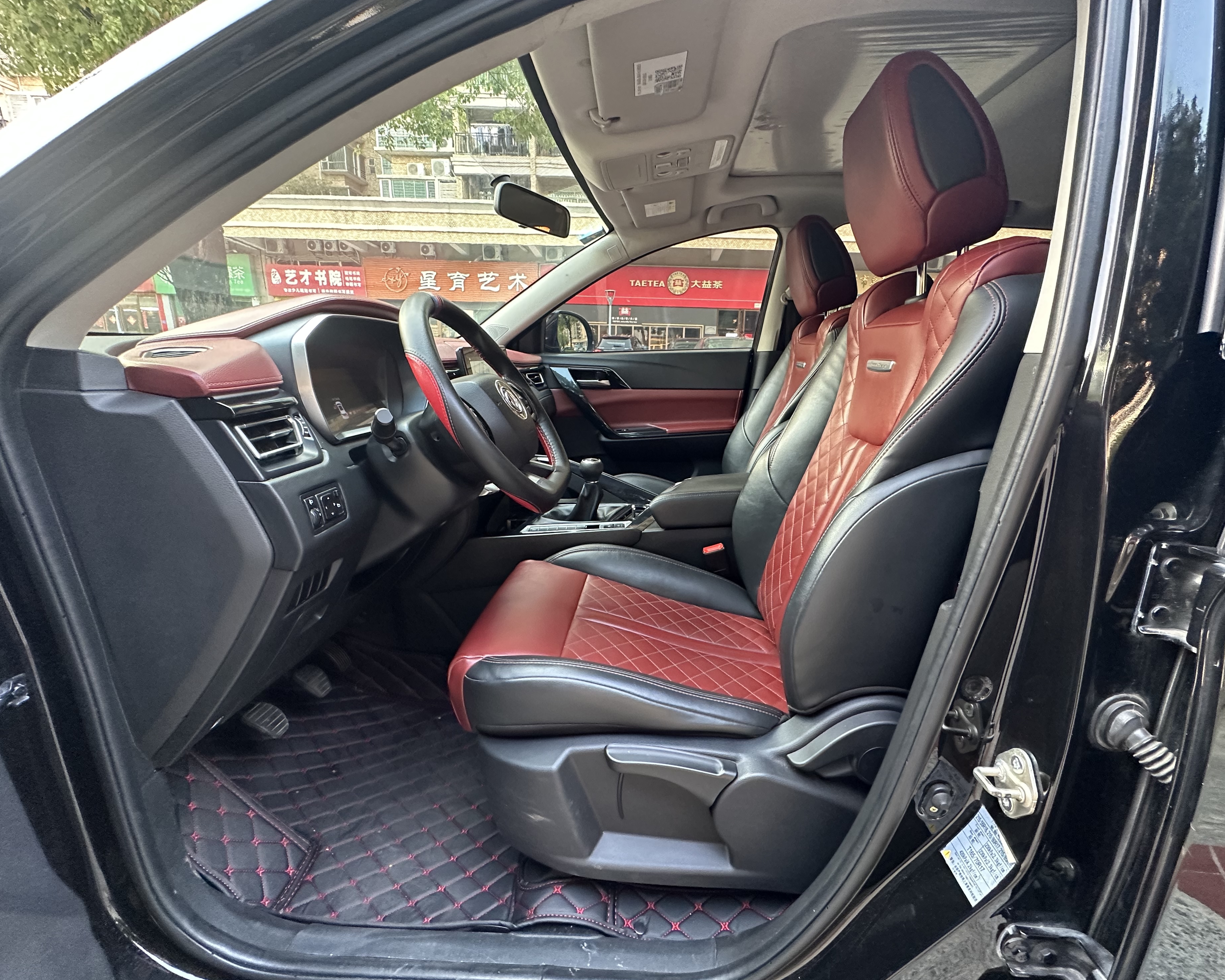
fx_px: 544
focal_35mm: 15
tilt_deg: -14.8
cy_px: 497
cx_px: 649
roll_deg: -2.1
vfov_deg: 84.0
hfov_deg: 96.7
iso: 320
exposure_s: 1/60
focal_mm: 2.22
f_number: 2.2
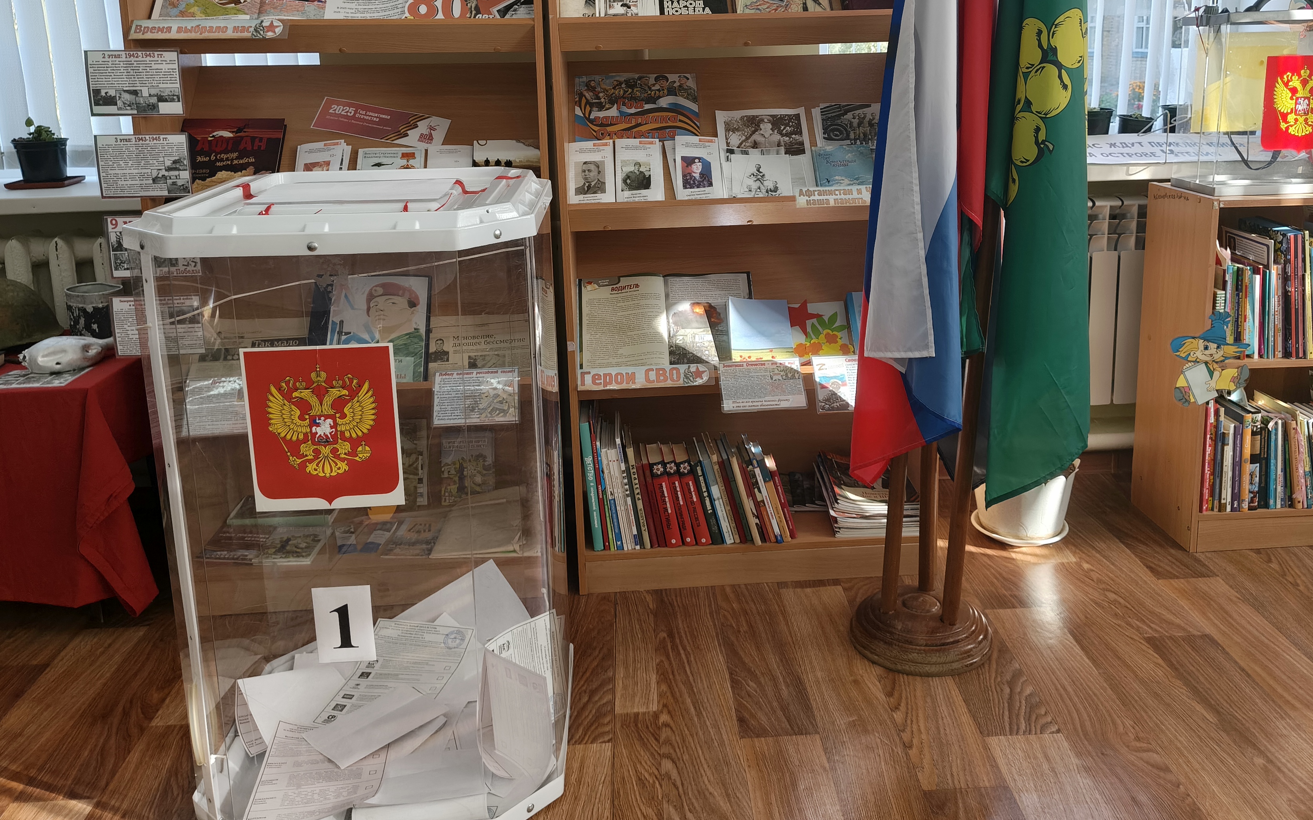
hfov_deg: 62.8
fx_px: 1073
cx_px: 698
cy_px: 276
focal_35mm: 30
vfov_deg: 41.3
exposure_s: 1/161
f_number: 1.8
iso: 50
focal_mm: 5.56
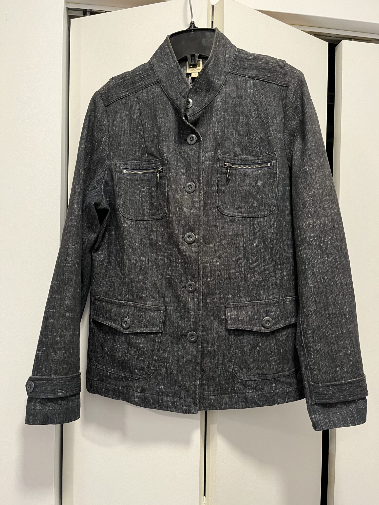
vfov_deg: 67.3
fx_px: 380
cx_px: 190
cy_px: 252
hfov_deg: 53.1
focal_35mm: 26
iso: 400
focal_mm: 5.1
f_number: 1.6
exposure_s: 1/40
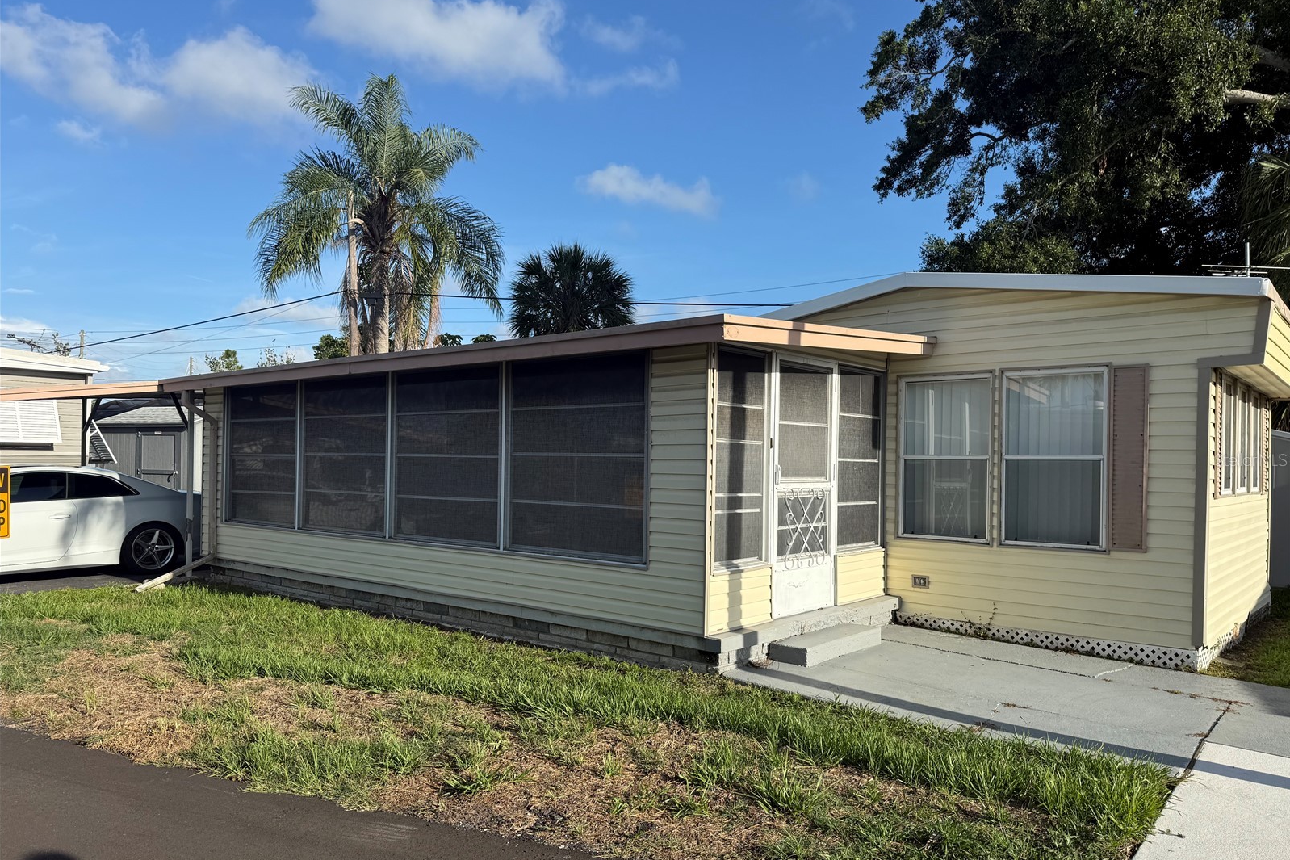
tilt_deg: -0.1
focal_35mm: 25
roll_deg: -0.7
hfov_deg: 71.5
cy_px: 459
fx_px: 896
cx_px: 645
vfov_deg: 51.2
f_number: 1.78
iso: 80
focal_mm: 6.76
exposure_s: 1/4167
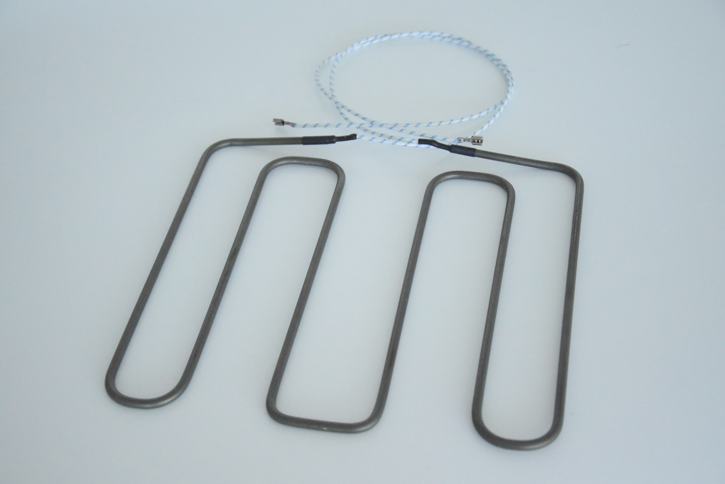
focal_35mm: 57
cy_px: 242
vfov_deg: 23.8
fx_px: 1149
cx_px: 362
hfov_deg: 35.0
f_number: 4.5
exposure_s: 1/320
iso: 6400
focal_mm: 38
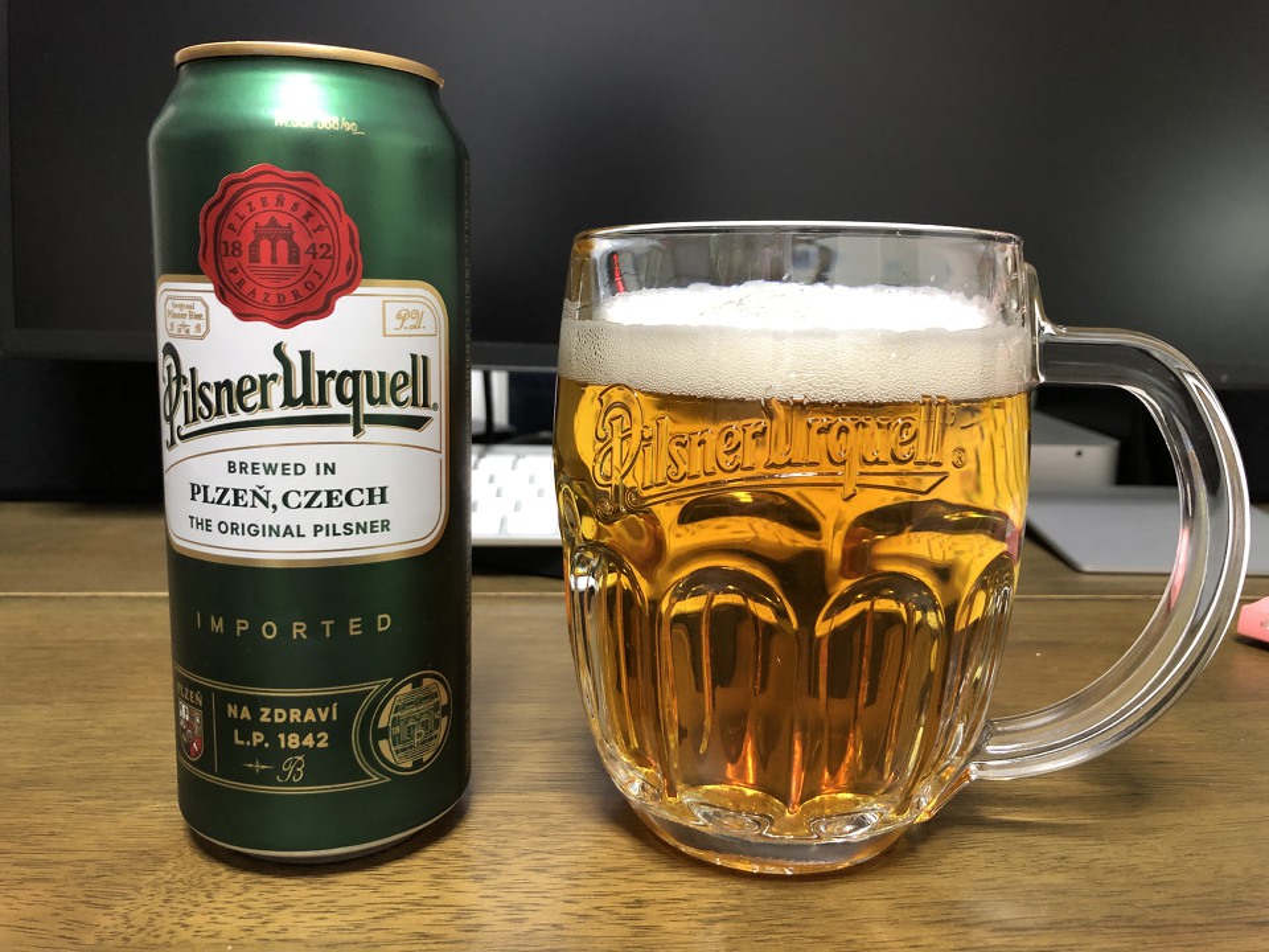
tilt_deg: -10.3
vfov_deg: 49.7
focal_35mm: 28
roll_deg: -1.3
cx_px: 634
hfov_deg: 63.4
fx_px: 1026
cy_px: 476
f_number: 1.8
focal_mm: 3.99
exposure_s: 1/6
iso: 80
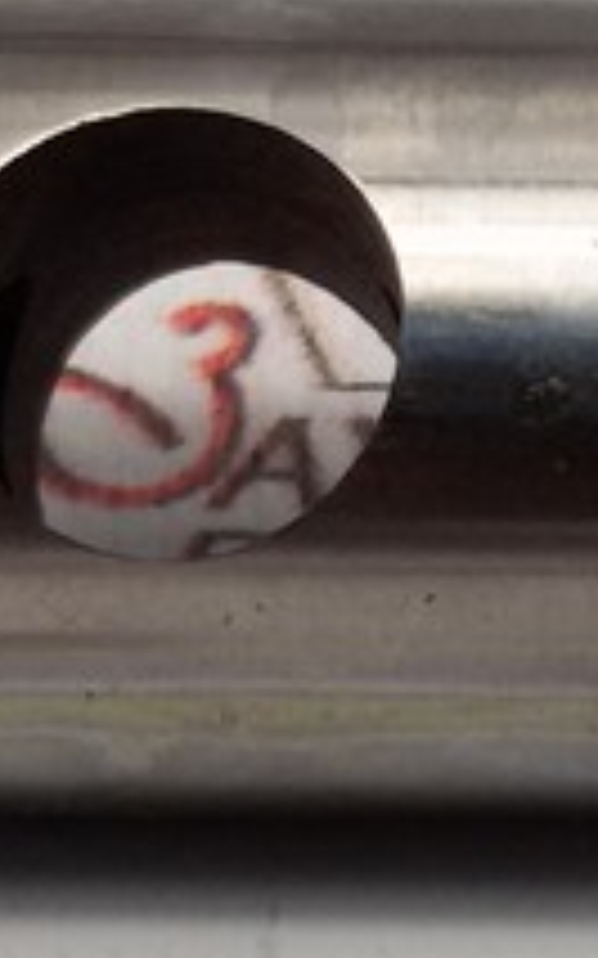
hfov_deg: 8.5
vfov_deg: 13.6
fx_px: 4018
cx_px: 562
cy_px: 445
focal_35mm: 154
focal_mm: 2.93
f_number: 2.4
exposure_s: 1/100
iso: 64
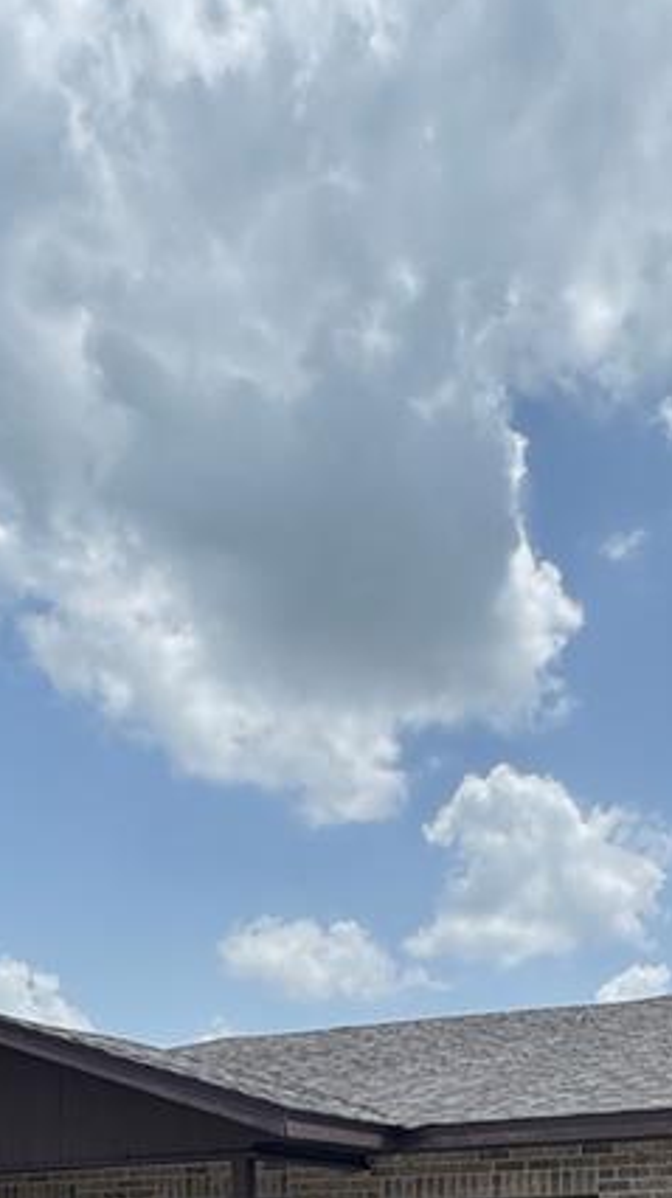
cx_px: 425
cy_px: 1251
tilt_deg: +2.9
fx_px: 1365
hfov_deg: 27.6
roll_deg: +0.5
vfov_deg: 40.3
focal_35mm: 43
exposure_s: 1/664
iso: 50
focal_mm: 2.22
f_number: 2.2
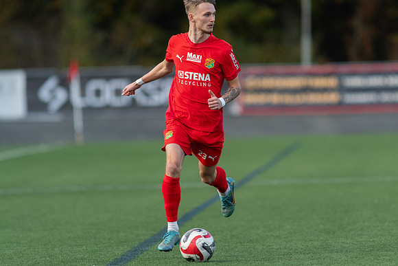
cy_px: 133
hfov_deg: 4.6
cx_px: 199
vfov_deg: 3.1
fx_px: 4976
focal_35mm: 450
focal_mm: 300
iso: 800
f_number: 3.2
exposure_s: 1/1600
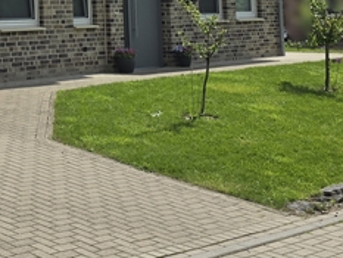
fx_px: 783
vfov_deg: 17.6
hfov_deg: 23.5
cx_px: -12
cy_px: -72
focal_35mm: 79
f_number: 1.7
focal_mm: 6.3
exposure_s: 1/1212
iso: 12
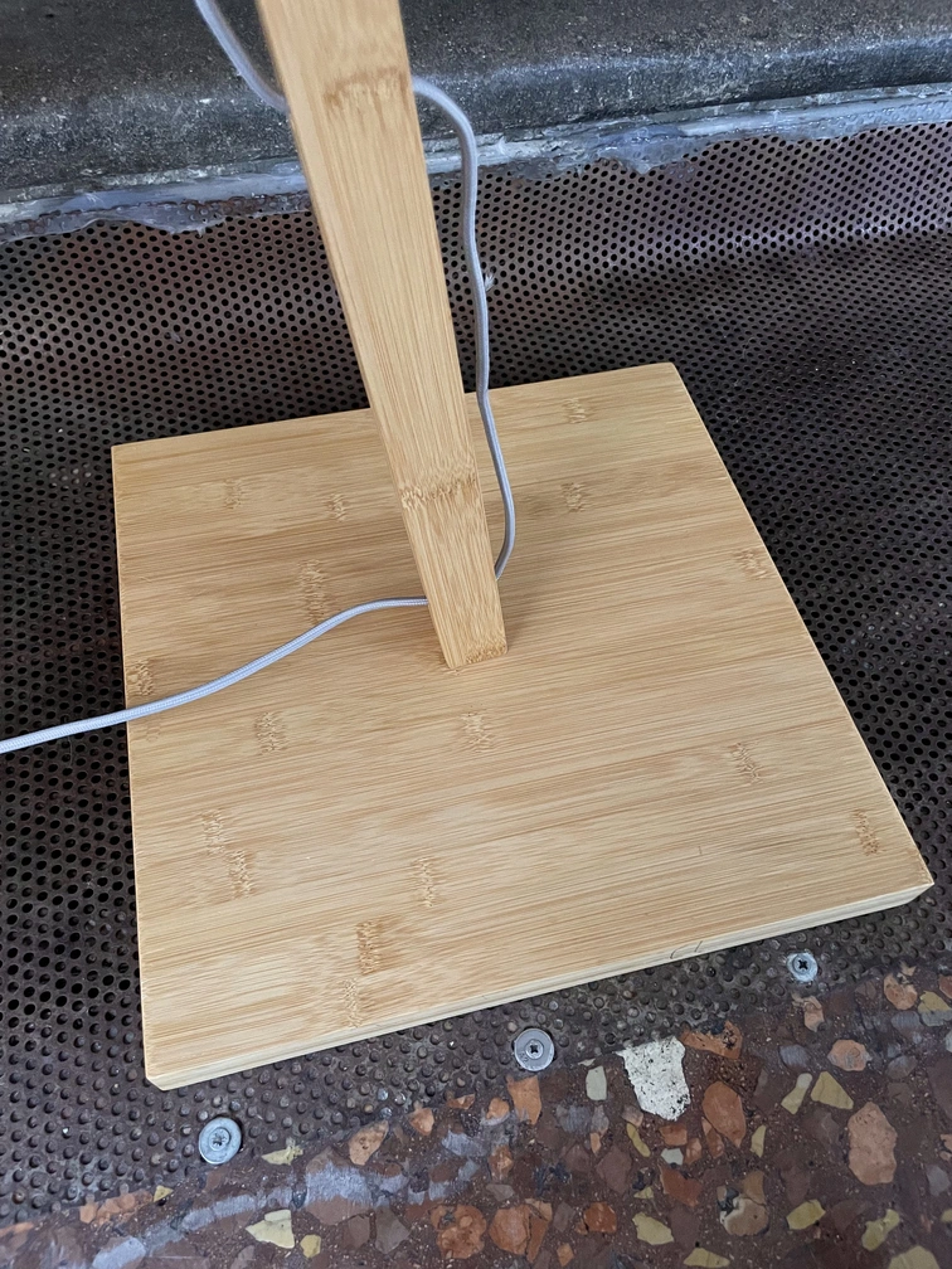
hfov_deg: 53.1
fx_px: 953
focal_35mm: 26
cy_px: 634
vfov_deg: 67.3
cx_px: 476
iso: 320
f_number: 1.6
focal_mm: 4.2
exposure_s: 1/60
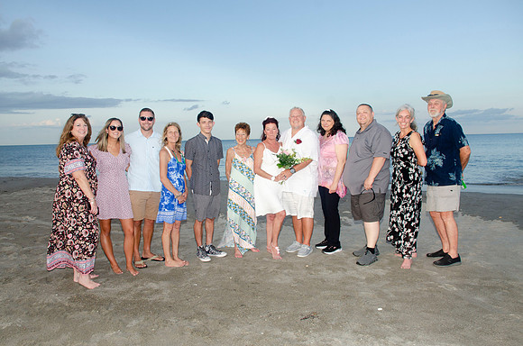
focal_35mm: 30
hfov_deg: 62.0
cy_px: 173
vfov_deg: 43.4
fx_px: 435
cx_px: 262
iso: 200
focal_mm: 20
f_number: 7.1
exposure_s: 1/250
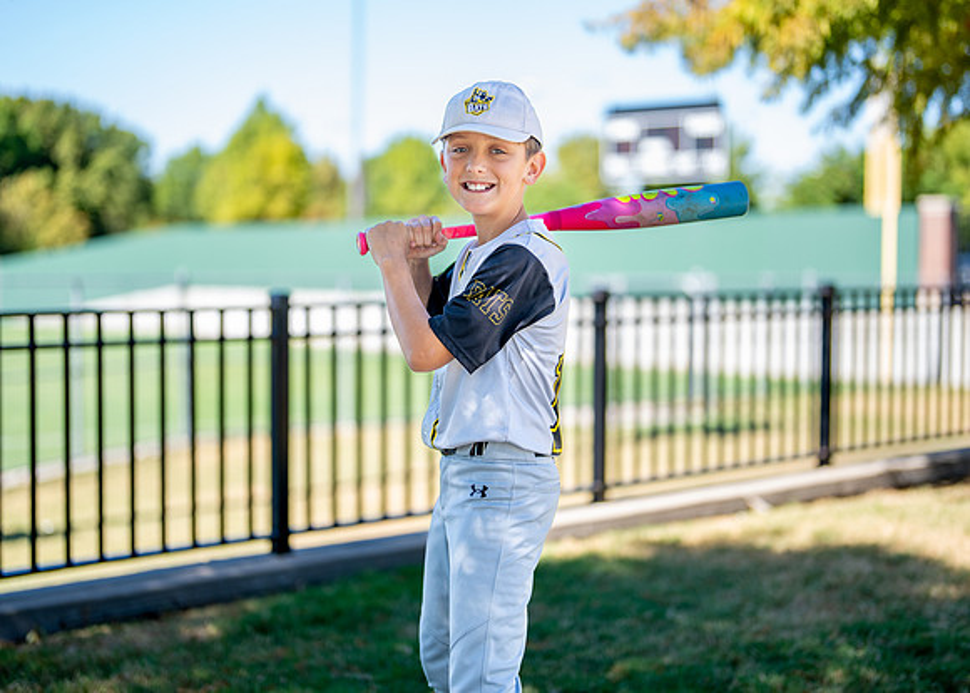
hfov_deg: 33.0
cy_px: 314
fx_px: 1638
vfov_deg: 23.9
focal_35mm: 59
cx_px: 493
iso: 100
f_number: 1.2
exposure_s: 1/1600
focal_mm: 50
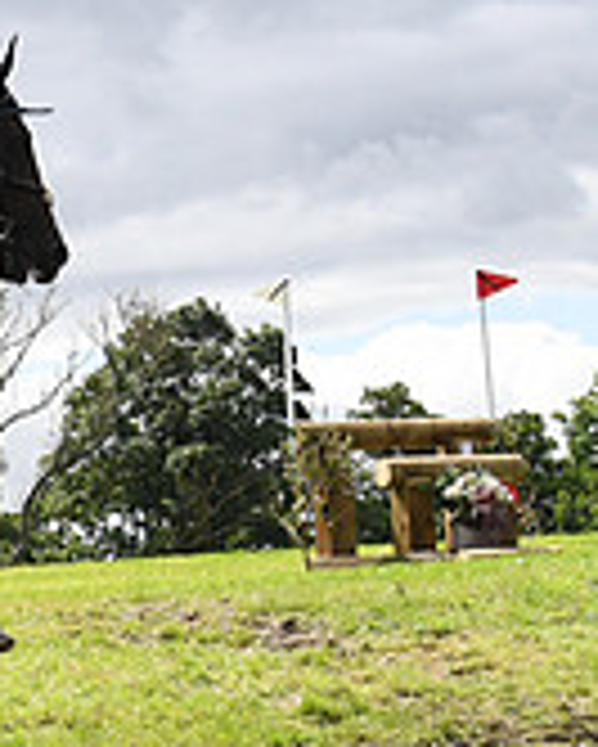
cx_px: -679
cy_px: 434
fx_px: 3374
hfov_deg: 9.4
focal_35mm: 153
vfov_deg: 12.6
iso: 2000
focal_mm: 31
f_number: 8
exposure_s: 1/4000
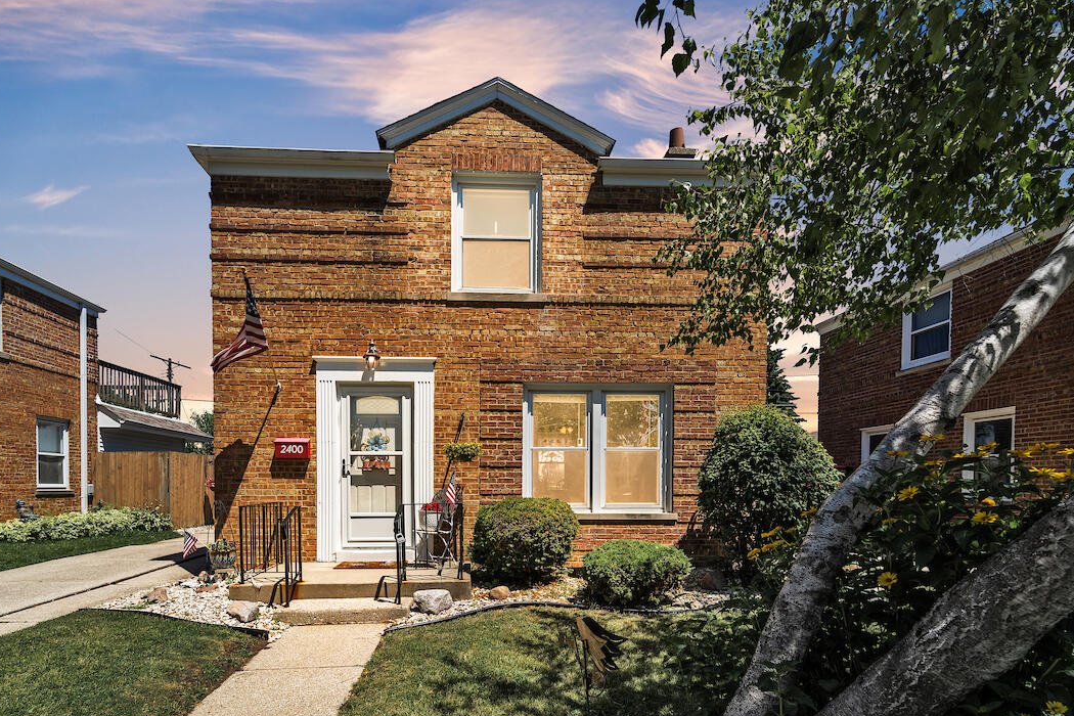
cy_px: 392
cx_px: 484
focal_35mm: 16
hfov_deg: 96.4
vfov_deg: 73.6
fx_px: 477
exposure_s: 1/200
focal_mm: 14
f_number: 9
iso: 100
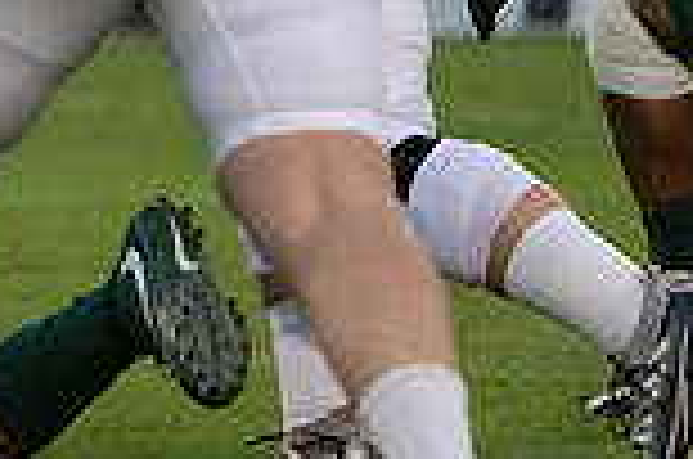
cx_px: -544
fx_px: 26414
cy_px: -358
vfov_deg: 1.0
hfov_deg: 1.5
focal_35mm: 1375
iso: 4000
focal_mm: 364
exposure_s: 1/1250
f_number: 5.6
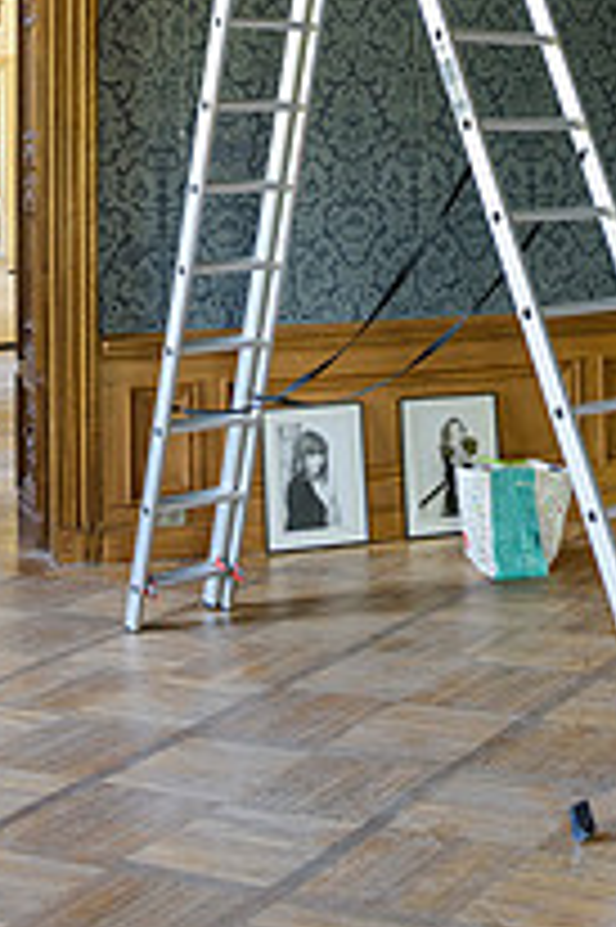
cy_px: 58
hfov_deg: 18.9
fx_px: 1800
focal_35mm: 70
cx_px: 607
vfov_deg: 27.6
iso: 1800
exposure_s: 1/60
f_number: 4
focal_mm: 32
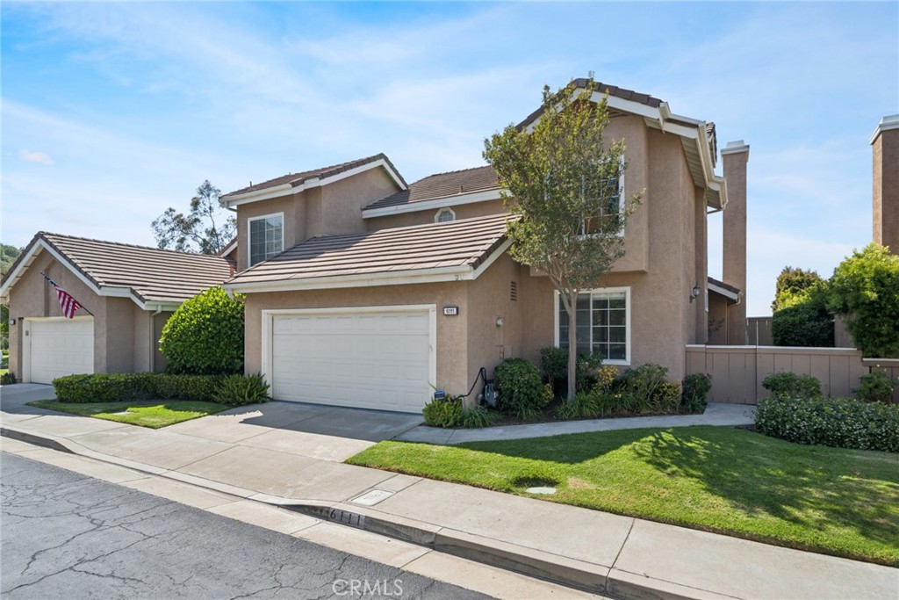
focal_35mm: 19
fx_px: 475
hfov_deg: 86.9
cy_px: 300
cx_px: 450
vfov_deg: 64.6
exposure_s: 1/200
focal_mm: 19
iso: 100
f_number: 8
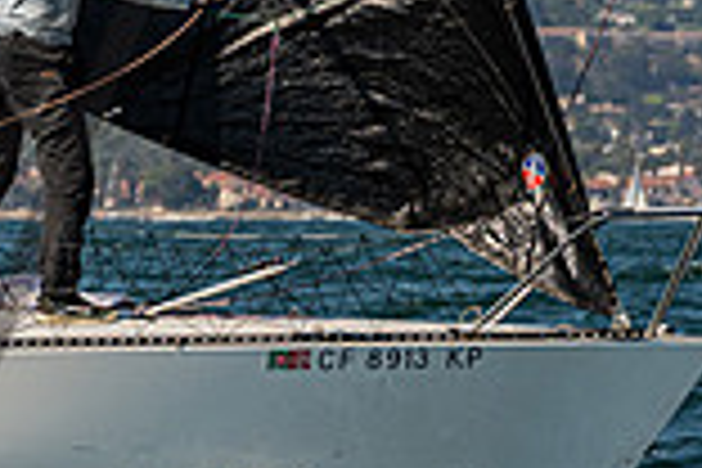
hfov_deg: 3.4
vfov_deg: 2.2
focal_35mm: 613
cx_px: -423
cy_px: 34
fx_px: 11953
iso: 500
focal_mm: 165
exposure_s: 1/2500
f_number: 8
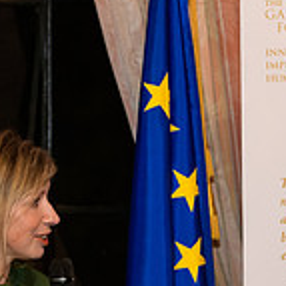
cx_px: 46
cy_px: 277
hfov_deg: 7.3
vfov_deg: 7.2
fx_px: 2253
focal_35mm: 241
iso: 1250
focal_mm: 70
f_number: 3.2
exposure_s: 1/125
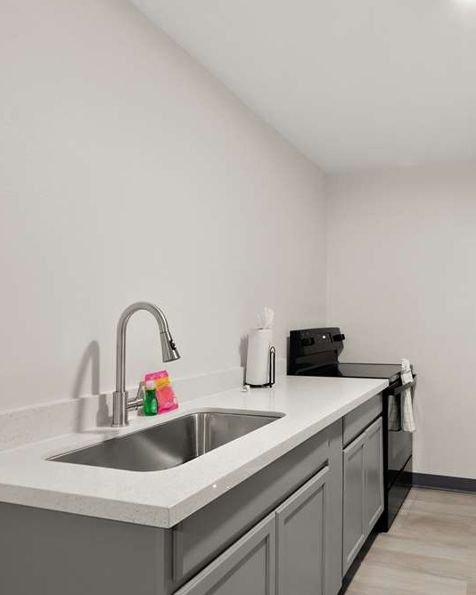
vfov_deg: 70.9
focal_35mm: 24
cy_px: 295
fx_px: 418
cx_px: 339
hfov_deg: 57.2
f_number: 7.1
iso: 320
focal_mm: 11
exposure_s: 1/1.25
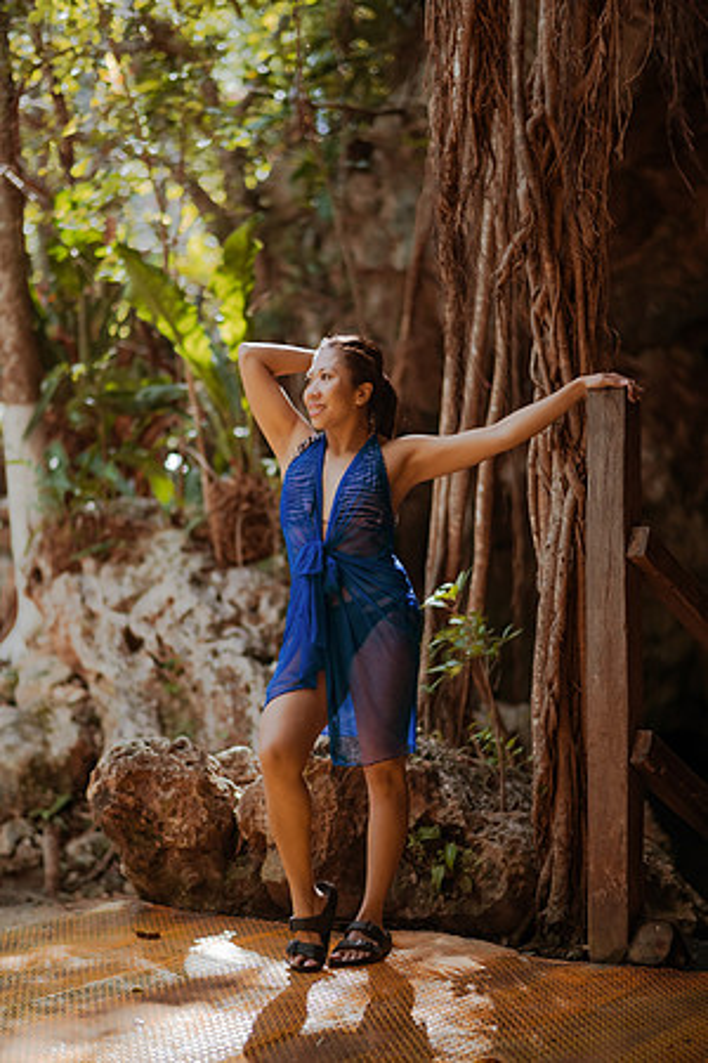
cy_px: 532
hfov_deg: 23.4
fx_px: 1711
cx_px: 354
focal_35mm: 58
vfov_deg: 34.5
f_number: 1.4
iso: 1250
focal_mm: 58
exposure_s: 1/8000
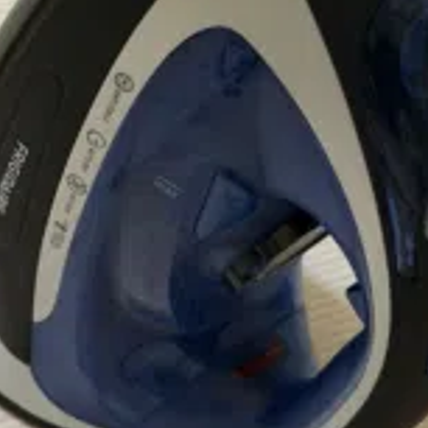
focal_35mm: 111
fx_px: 1553
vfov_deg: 15.7
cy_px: 131
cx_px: 193
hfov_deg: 15.7
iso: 800
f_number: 1.78
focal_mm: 6.76
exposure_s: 1/25
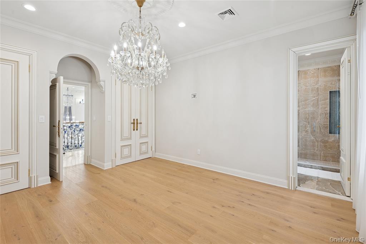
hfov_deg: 96.7
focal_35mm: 16
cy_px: 122
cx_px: 183
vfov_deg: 73.8
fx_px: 163
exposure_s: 1/10
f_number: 9
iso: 200
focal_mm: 16
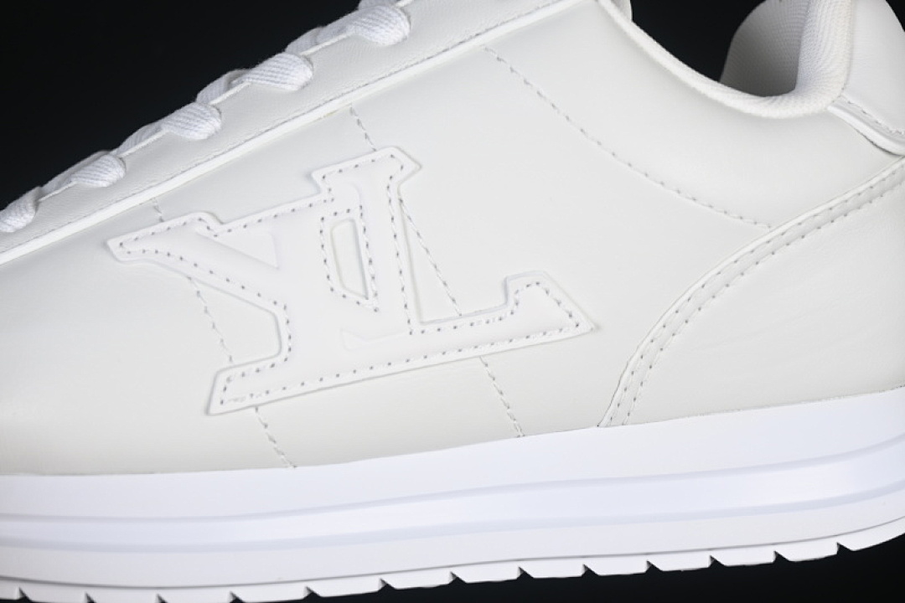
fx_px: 1885
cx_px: 452
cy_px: 302
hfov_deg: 27.0
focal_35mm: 75
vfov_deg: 18.2
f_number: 7.1
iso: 160
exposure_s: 1/80
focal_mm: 50
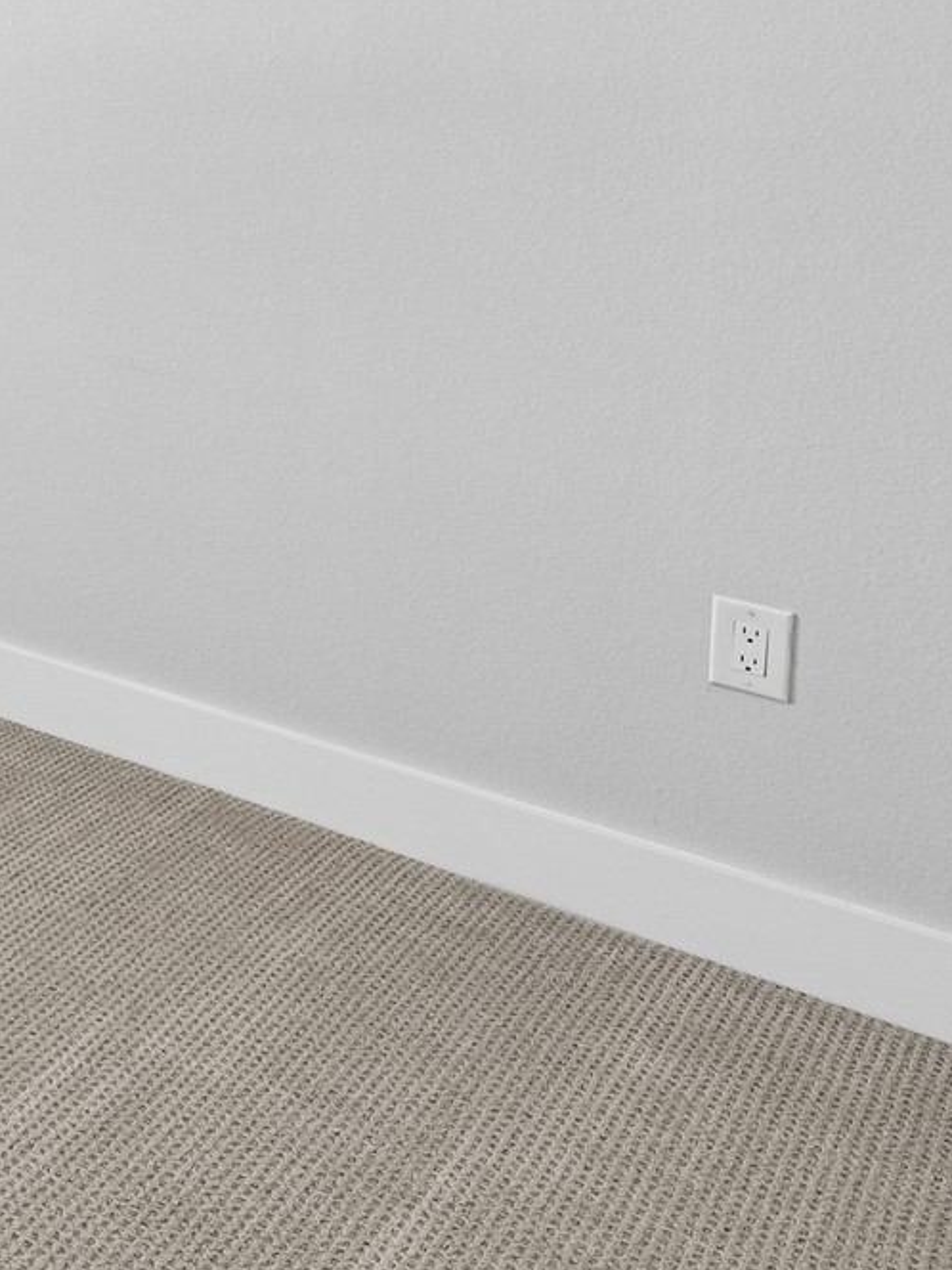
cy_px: -2
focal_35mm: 44
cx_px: -895
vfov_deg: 38.2
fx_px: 1613
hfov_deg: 19.8
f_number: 8
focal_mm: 14
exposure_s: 1/40
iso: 400
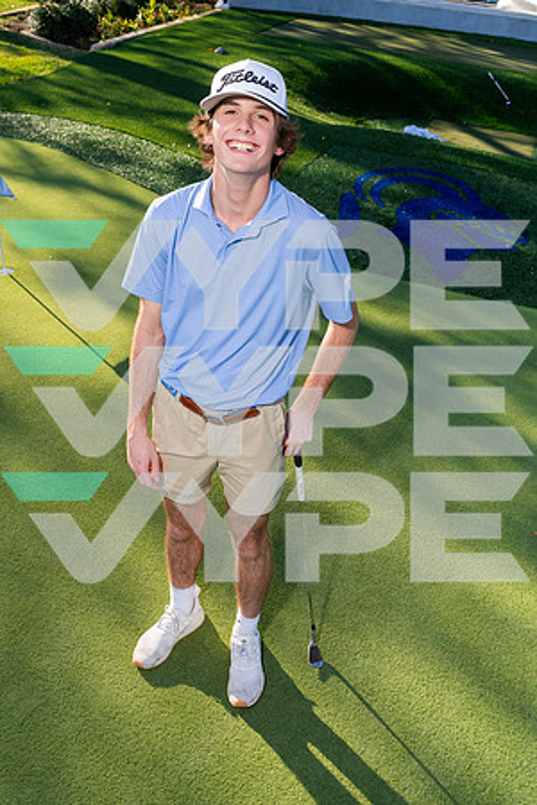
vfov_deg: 54.4
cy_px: 402
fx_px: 783
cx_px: 268
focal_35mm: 35
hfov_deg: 37.9
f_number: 7.1
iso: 250
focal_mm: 35
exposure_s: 1/250
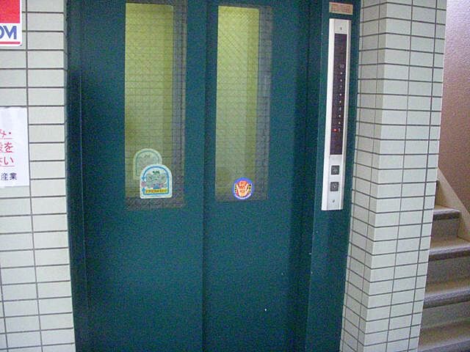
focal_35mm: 38
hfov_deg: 49.0
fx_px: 516
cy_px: 176
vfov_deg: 37.7
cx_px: 235
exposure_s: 1/60
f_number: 3.3
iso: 1600
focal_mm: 6.3
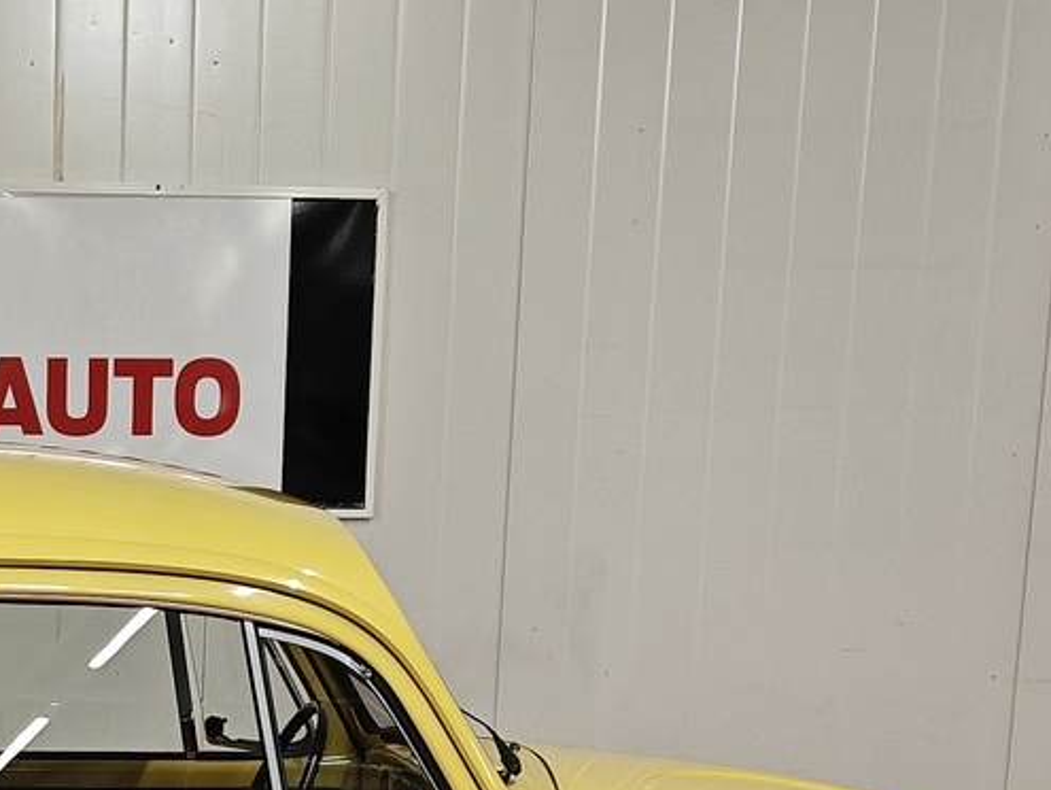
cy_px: 1043
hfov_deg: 20.3
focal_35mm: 93
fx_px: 2826
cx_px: -51
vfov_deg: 15.1
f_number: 1.8
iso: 125
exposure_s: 1/100
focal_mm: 5.59
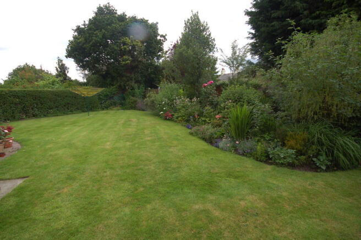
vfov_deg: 77.2
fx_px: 150
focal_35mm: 15
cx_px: 180
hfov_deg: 100.4
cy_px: 120
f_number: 8
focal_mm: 10
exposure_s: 1/250
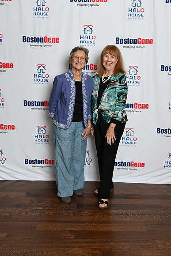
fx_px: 285
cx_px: 86
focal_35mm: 40
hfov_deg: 33.4
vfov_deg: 48.4
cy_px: 128
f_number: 3.5
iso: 200
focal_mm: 40
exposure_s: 1/100
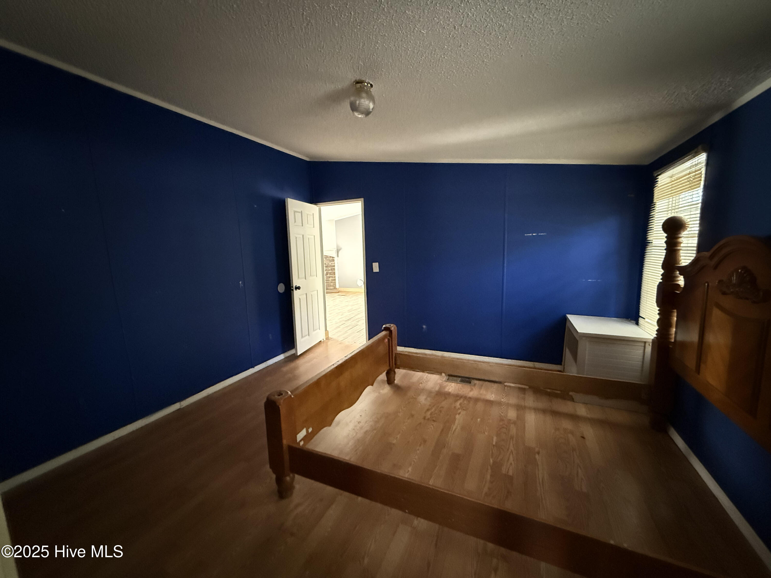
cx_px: 386
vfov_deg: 85.7
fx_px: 312
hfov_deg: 102.1
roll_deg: +1.5
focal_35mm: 14
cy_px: 289
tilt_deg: -6.0
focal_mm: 2.22
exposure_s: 1/55
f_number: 2.2
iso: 1250
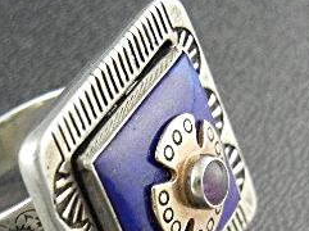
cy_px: 232
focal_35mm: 157
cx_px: 122
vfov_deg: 9.4
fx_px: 1399
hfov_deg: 12.6
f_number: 4
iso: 400
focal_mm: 10.6
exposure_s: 1/23.8
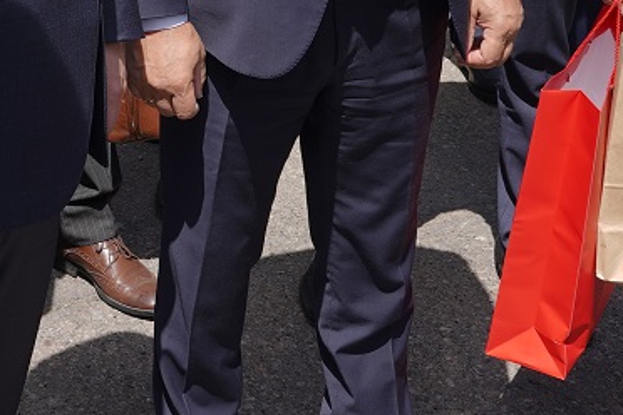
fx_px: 2094
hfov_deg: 16.8
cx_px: 151
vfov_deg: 10.7
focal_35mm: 121
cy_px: -289
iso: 50
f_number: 8
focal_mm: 30
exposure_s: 1/100
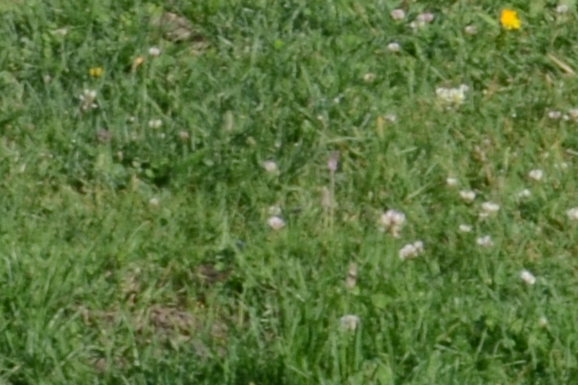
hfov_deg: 3.5
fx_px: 9465
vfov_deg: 2.3
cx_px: -28
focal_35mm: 590
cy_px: -480
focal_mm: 55
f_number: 16
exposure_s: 1/100
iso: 200
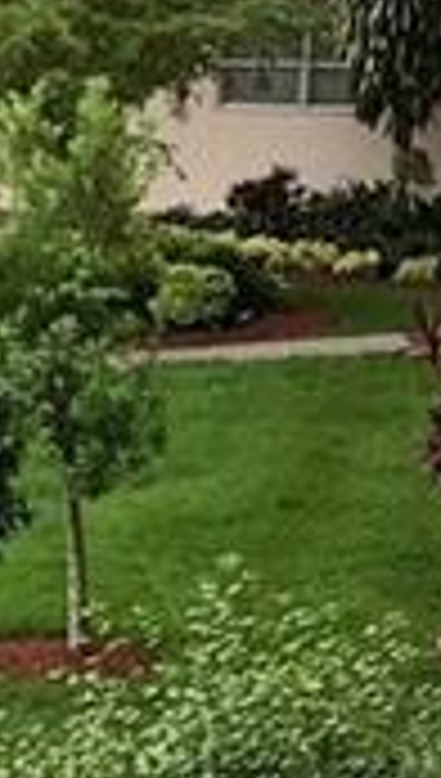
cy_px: 1295
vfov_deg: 9.8
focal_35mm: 211
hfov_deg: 5.6
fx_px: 4363
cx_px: -644
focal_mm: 3.99
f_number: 1.8
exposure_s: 1/275
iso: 20
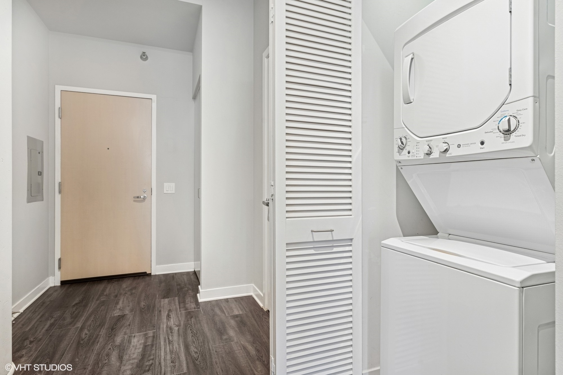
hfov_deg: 90.0
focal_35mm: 18
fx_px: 281
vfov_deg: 67.4
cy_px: 188
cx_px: 282
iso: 320
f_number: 8
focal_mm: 18
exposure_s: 1/5
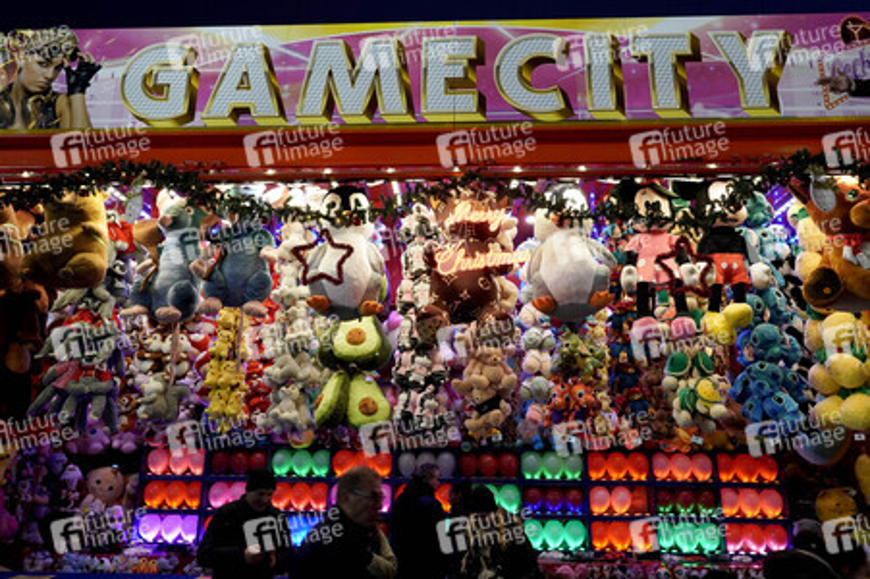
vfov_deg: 50.3
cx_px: 435
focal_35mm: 26
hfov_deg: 70.5
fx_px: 616
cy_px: 290
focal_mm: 17
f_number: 5
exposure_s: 1/50
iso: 640
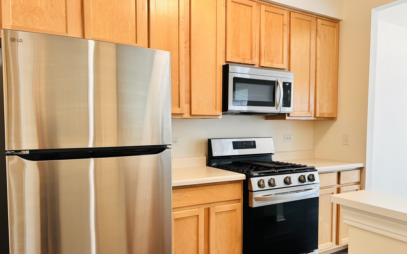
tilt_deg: -3.8
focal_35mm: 28
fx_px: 311
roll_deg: +0.0
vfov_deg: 44.5
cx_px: 202
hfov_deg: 66.5
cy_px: 139
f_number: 1.5
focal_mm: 5.7
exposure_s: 1/60
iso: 160
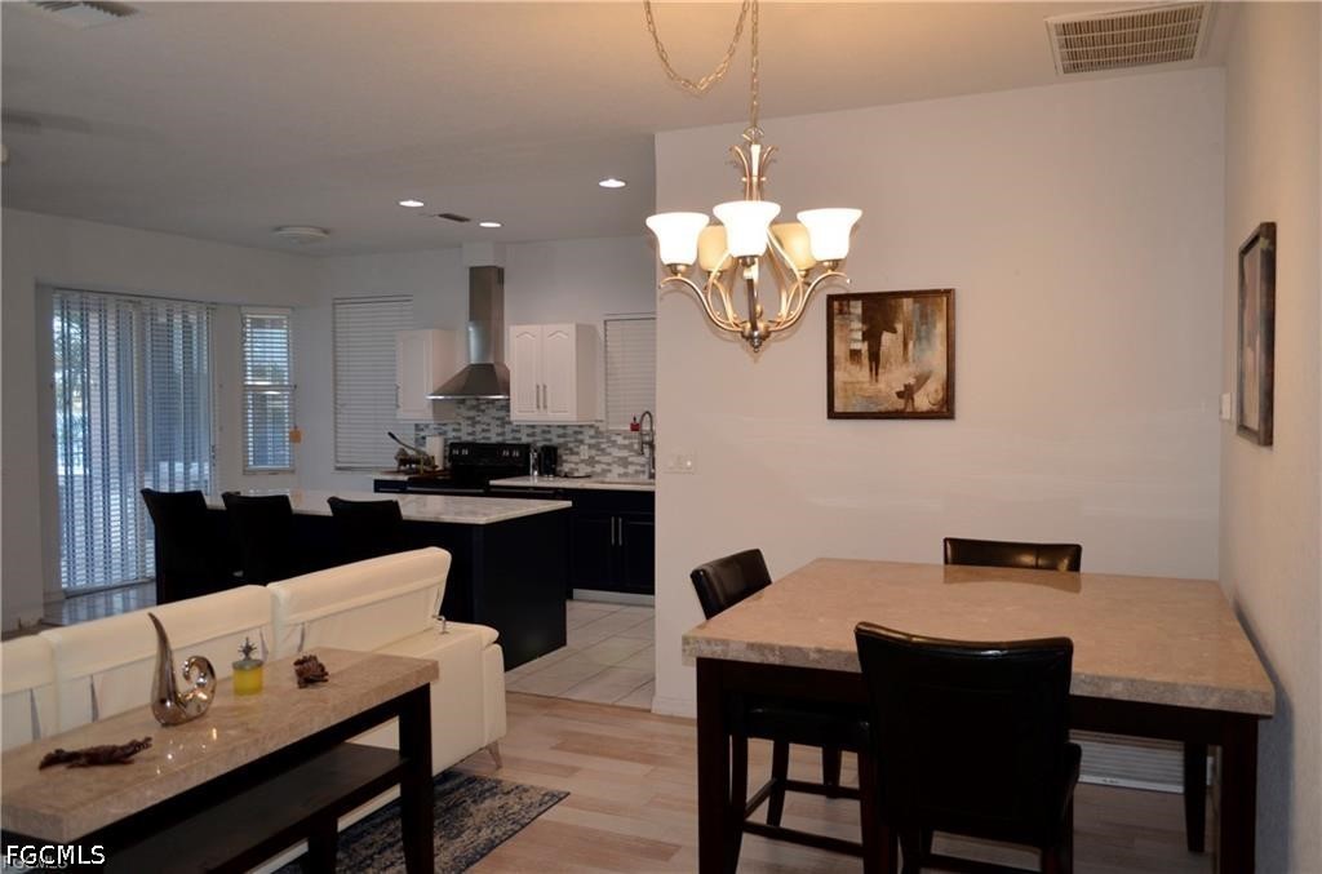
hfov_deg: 67.5
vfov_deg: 47.7
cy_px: 437
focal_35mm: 27
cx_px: 661
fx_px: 989
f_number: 3.5
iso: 400
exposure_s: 1/100
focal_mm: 18
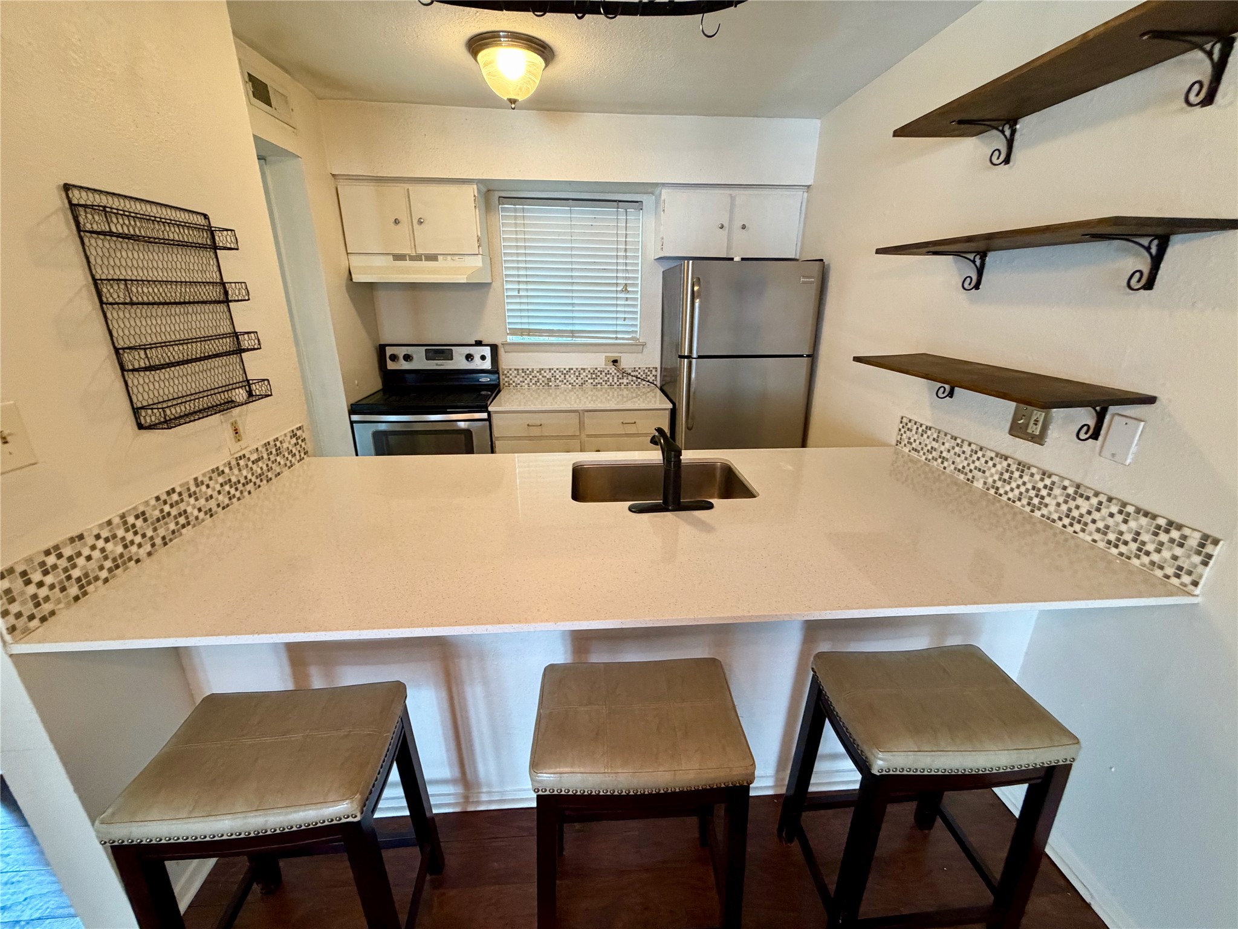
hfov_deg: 102.1
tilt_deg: -19.2
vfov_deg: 85.7
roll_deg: -0.5
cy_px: 464
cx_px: 619
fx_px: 501
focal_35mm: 14
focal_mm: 2.22
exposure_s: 1/60
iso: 400
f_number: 2.2
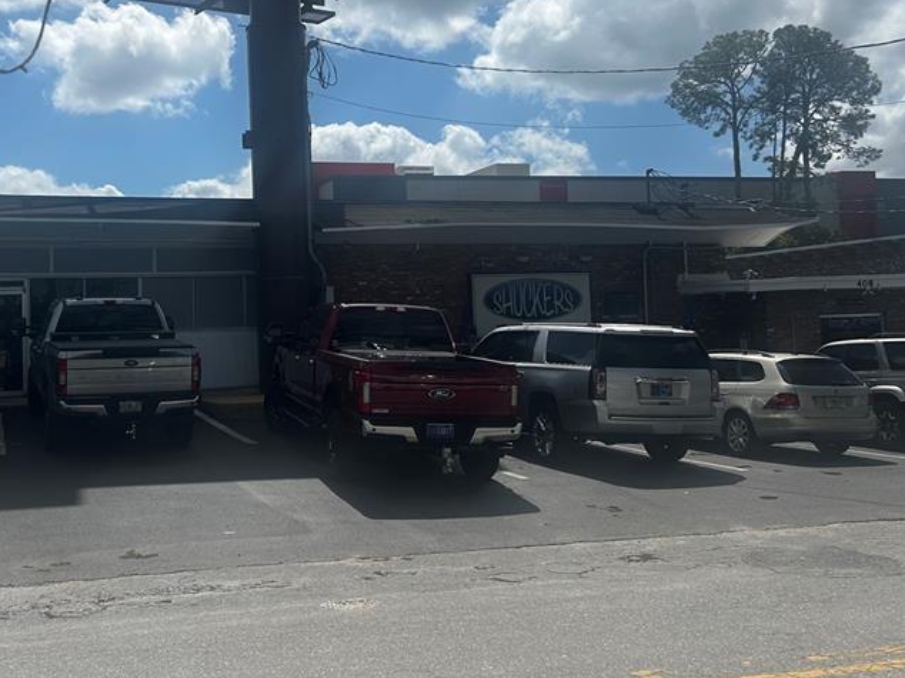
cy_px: 246
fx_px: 1098
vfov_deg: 34.1
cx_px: 307
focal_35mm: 42
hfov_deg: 44.2
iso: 50
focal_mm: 5.7
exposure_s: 1/8696
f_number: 1.5
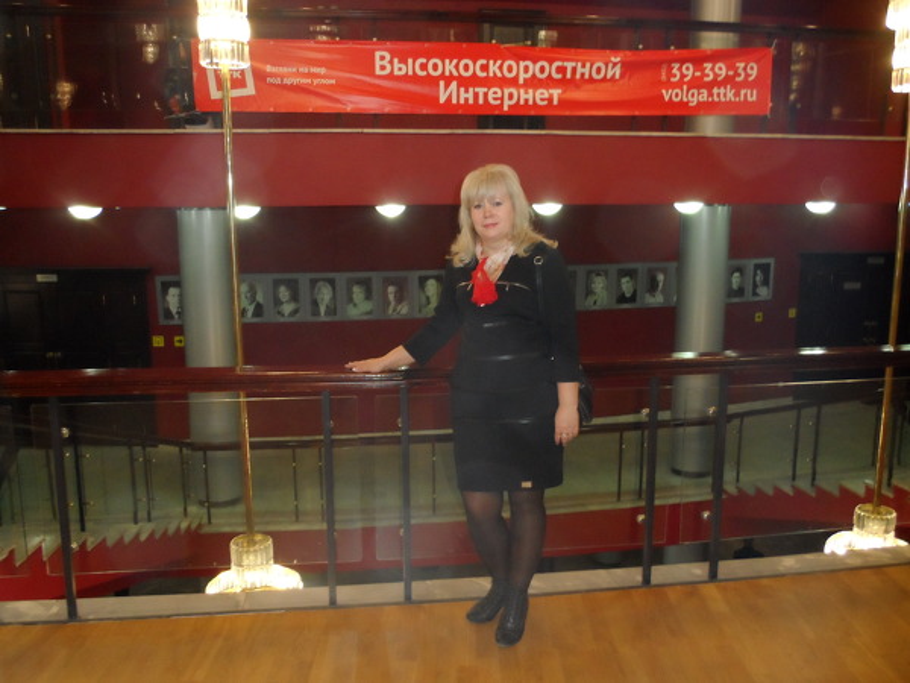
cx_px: 455
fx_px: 841
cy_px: 342
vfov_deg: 44.2
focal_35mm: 32
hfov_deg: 56.8
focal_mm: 5.3
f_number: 3.4
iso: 400
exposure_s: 1/45
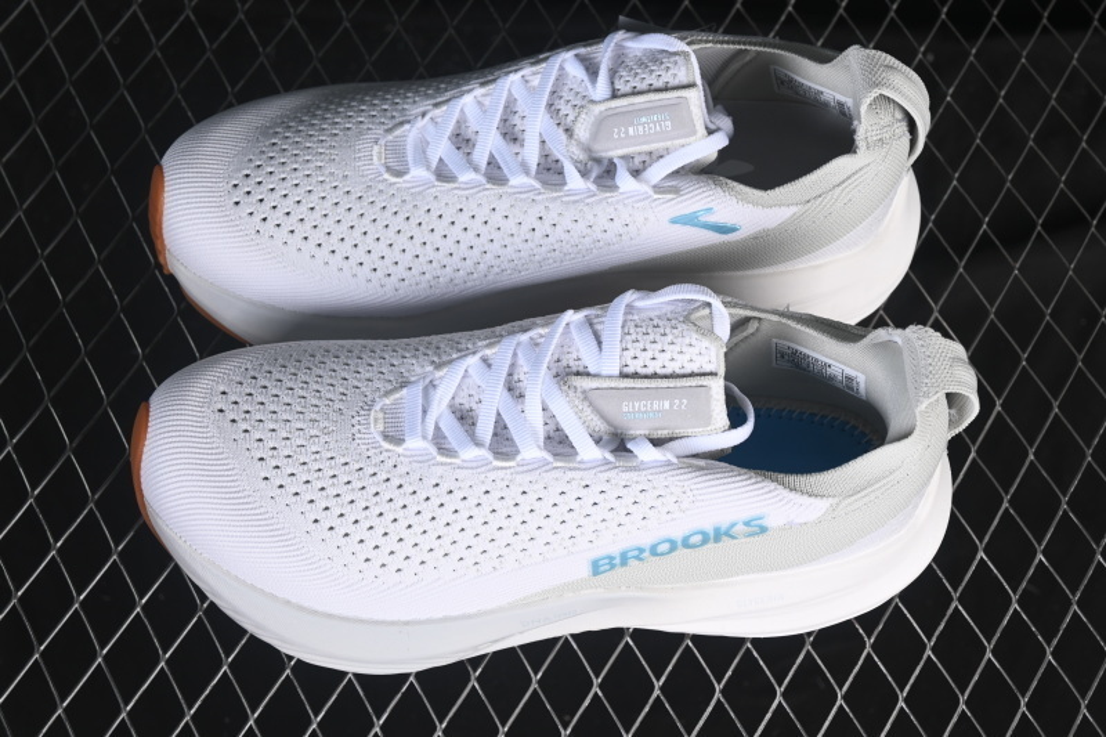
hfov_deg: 27.0
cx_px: 553
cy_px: 368
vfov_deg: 18.2
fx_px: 2304
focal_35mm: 75
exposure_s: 1/100
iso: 160
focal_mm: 50
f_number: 7.1
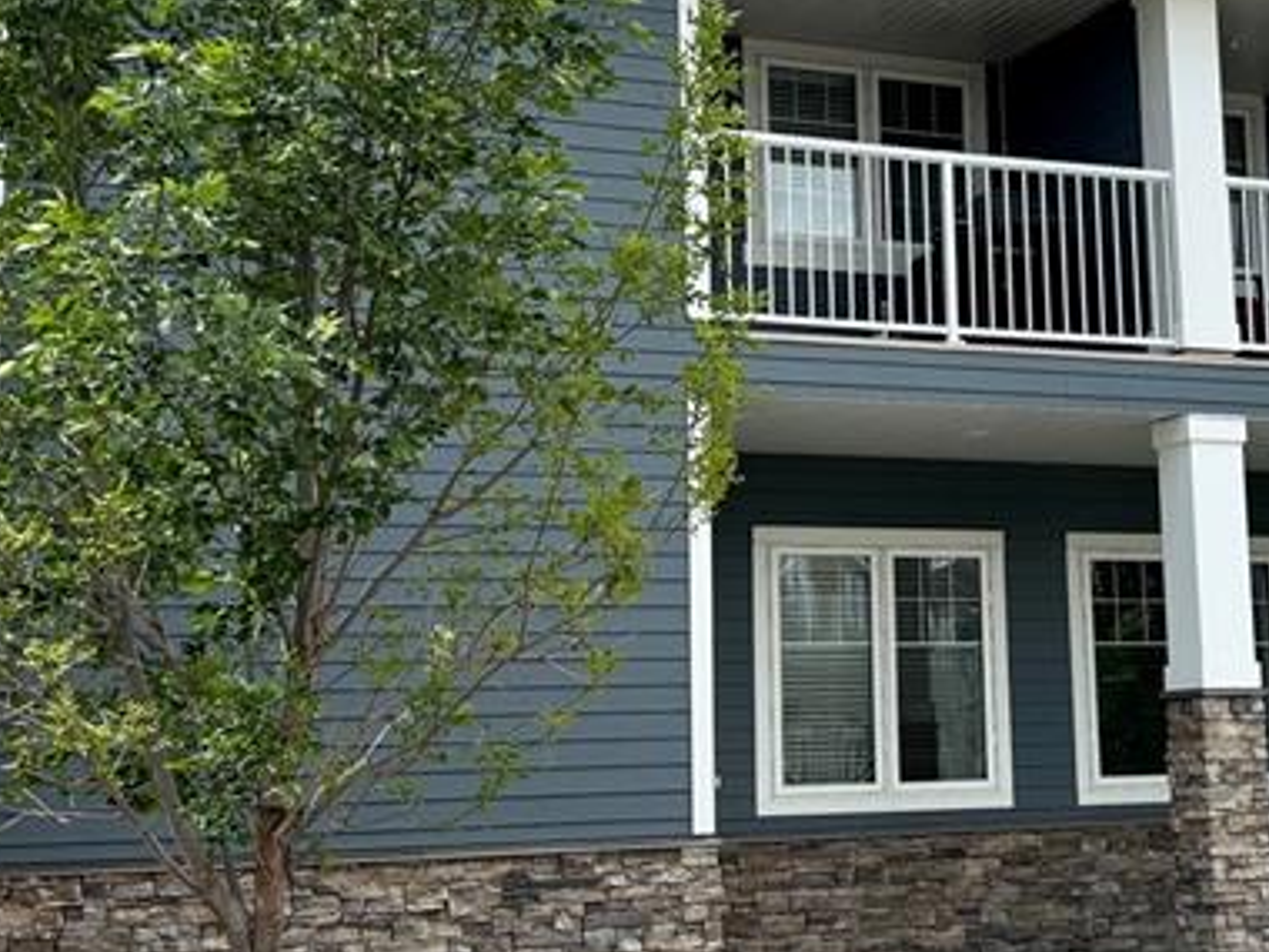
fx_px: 2566
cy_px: 351
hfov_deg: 27.4
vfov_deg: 21.0
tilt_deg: +9.8
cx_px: 962
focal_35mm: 70
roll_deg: +2.0
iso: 50
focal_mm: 5.96
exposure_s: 1/2342
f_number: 1.6
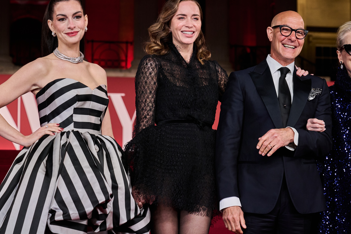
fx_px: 868
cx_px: 205
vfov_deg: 15.4
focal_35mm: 89
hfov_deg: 22.8
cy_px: 110
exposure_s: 1/400
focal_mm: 58
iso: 2000
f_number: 4
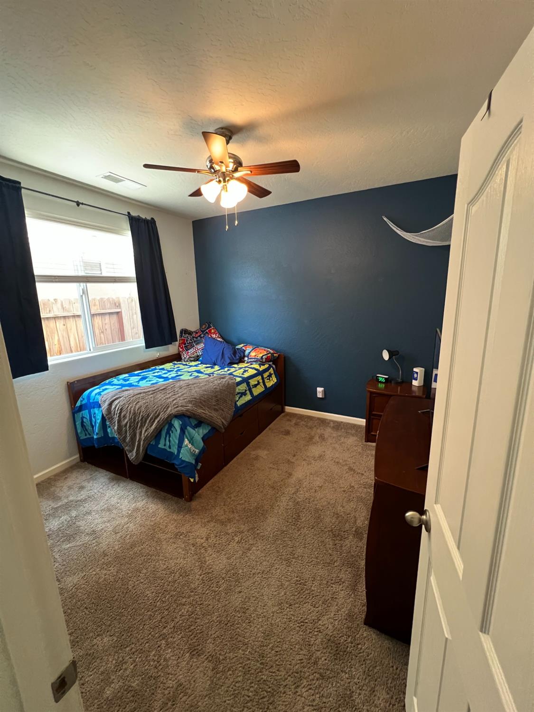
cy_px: 356
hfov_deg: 89.9
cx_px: 267
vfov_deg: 106.2
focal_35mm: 13
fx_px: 267
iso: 640
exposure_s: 1/60
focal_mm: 1.57
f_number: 1.8
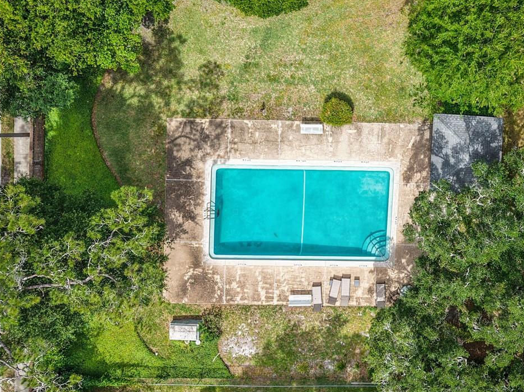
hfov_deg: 44.4
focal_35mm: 41
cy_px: 140
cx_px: 386
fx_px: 620
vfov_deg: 34.9
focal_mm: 8.67
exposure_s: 1/2500
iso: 150
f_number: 1.8
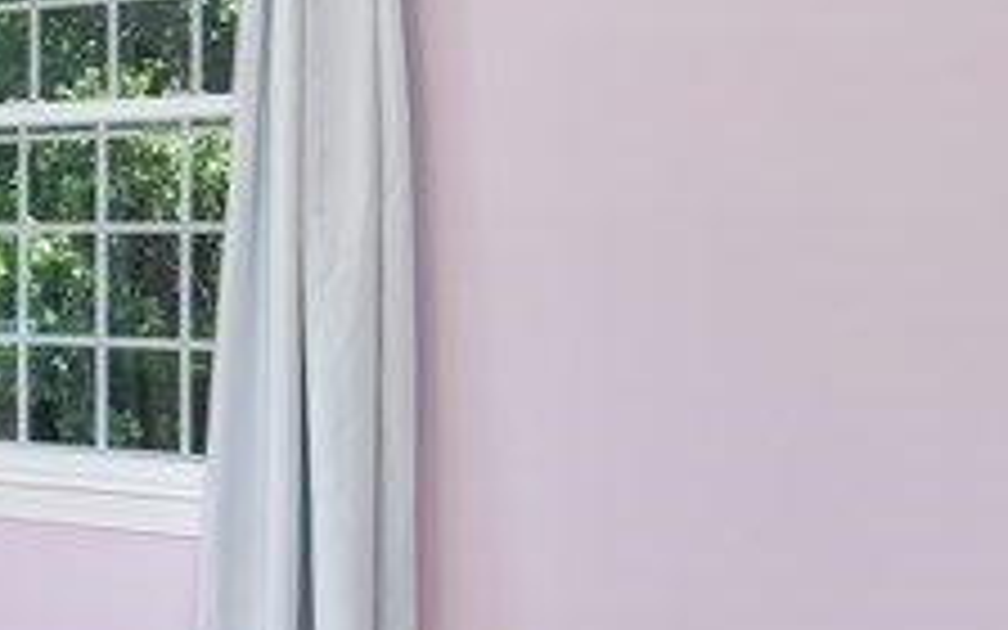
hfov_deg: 25.2
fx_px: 1923
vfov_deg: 18.6
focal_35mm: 70
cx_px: -320
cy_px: 218
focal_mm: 15
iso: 200
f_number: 7.1
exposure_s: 1/125
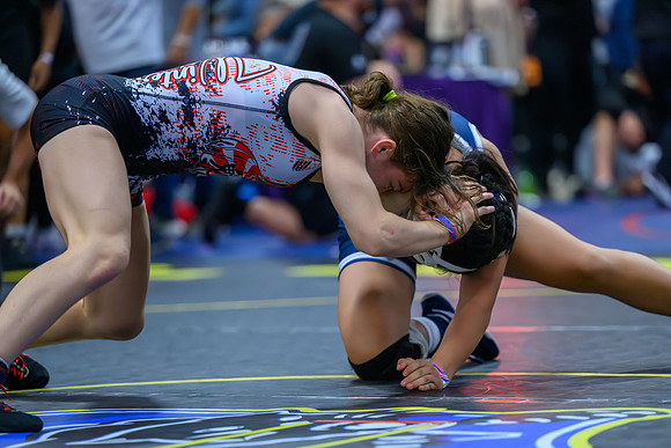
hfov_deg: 11.0
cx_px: 382
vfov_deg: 7.4
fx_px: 3474
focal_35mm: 186
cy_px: 268
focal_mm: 155
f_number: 2.8
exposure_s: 1/800
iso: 14400
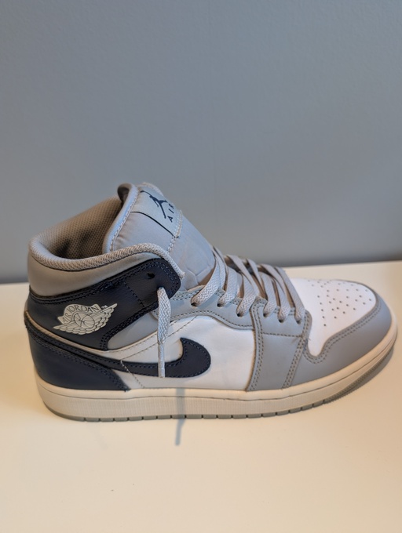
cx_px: 201
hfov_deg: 56.9
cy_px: 266
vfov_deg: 71.5
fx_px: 371
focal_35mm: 24
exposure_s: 1/33.3
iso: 55
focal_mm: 6.9
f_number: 1.68
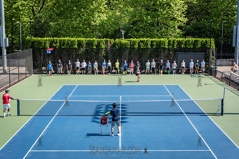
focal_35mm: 55
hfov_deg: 36.1
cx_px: 120
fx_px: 367
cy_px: 80
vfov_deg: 24.5
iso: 200
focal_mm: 55
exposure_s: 1/1000
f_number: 4.5
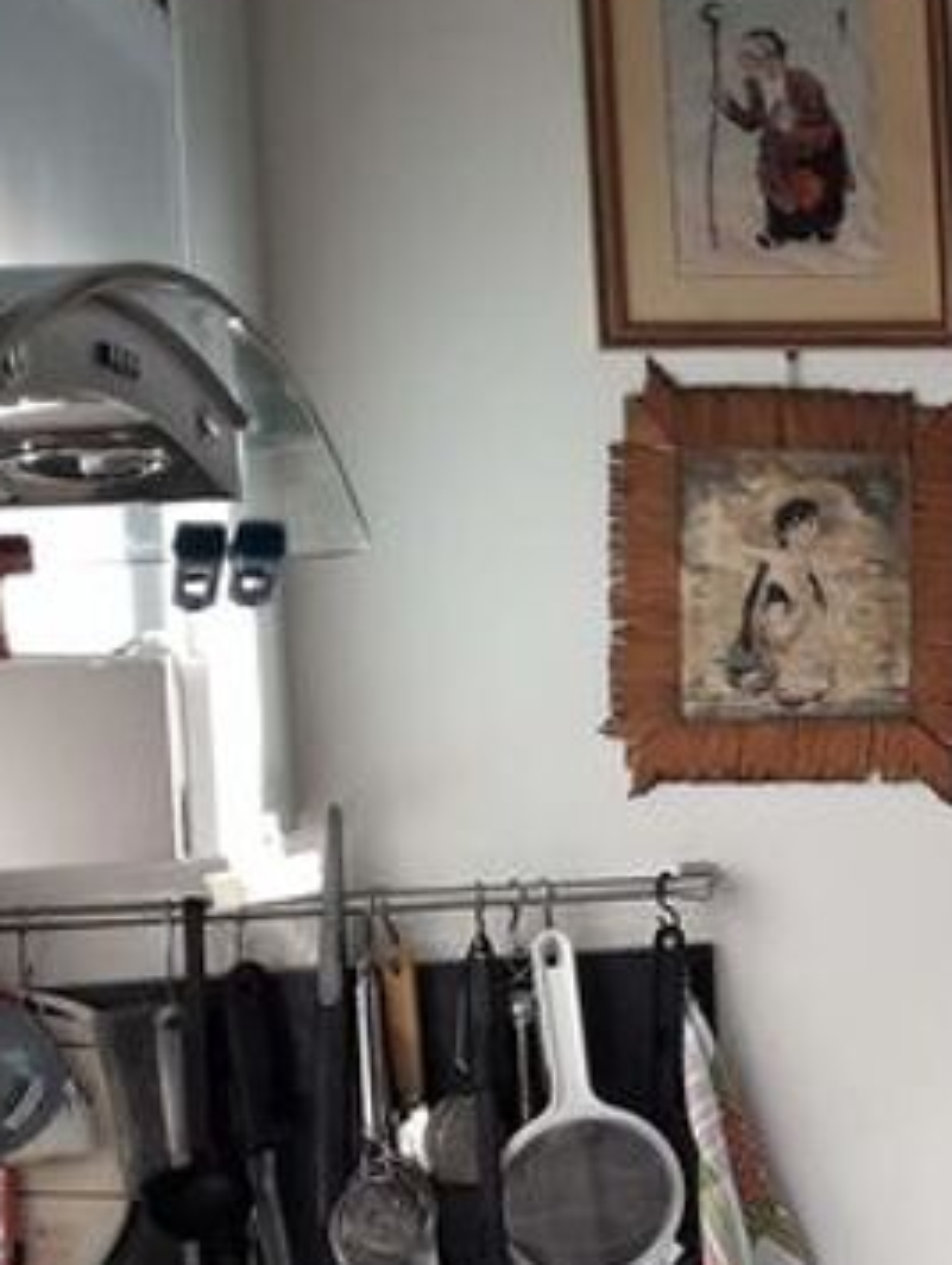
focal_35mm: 105
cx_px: 1726
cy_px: 839
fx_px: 3843
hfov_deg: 12.8
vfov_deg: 18.7
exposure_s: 1/150
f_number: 1.9
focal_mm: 3.7
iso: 40
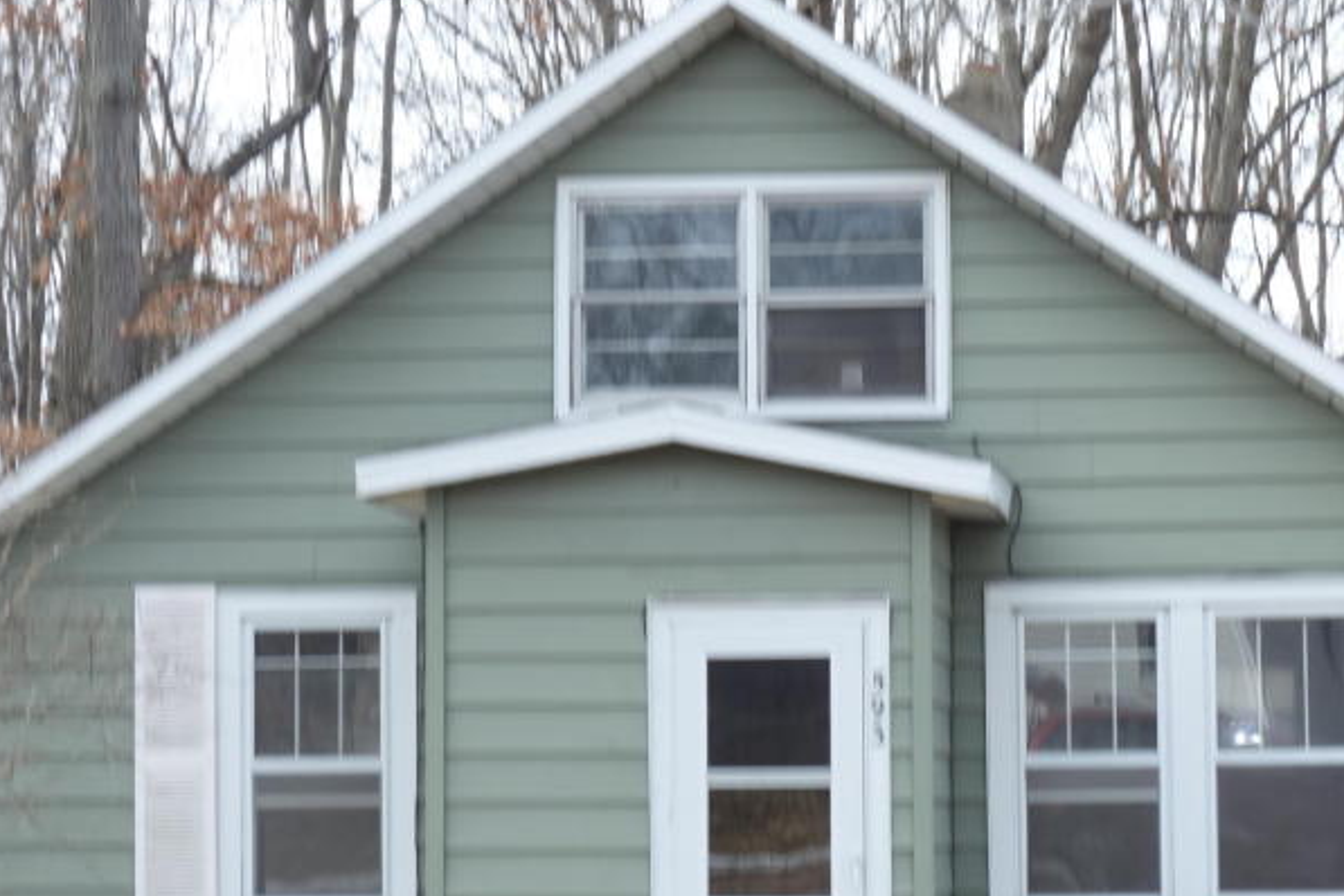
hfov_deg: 18.9
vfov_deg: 12.7
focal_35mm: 108
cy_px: 563
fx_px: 4032
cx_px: 878
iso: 125
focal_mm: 20.85
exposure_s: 1/125
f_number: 5.6
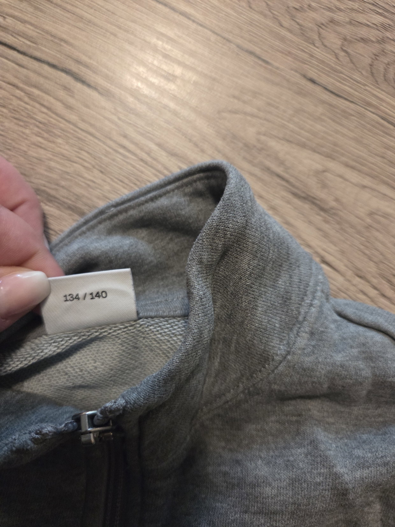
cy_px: 264
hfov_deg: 58.9
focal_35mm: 23
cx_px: 198
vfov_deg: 73.9
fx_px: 350
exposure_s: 1/100
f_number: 1.8
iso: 1600
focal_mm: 5.4
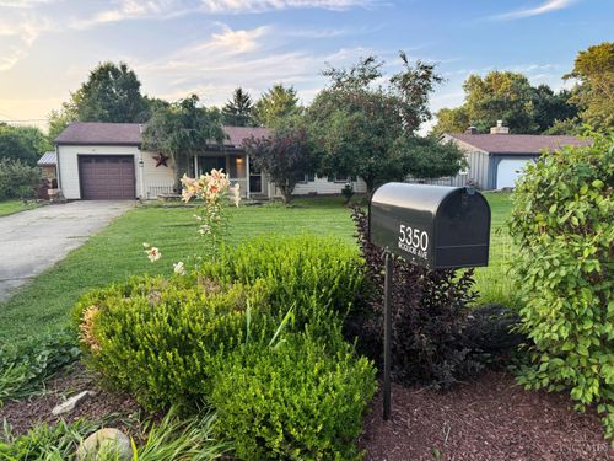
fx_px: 426
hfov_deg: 71.6
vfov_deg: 56.8
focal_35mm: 24
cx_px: 307
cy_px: 230
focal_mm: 6.76
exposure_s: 1/270
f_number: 1.78
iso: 100
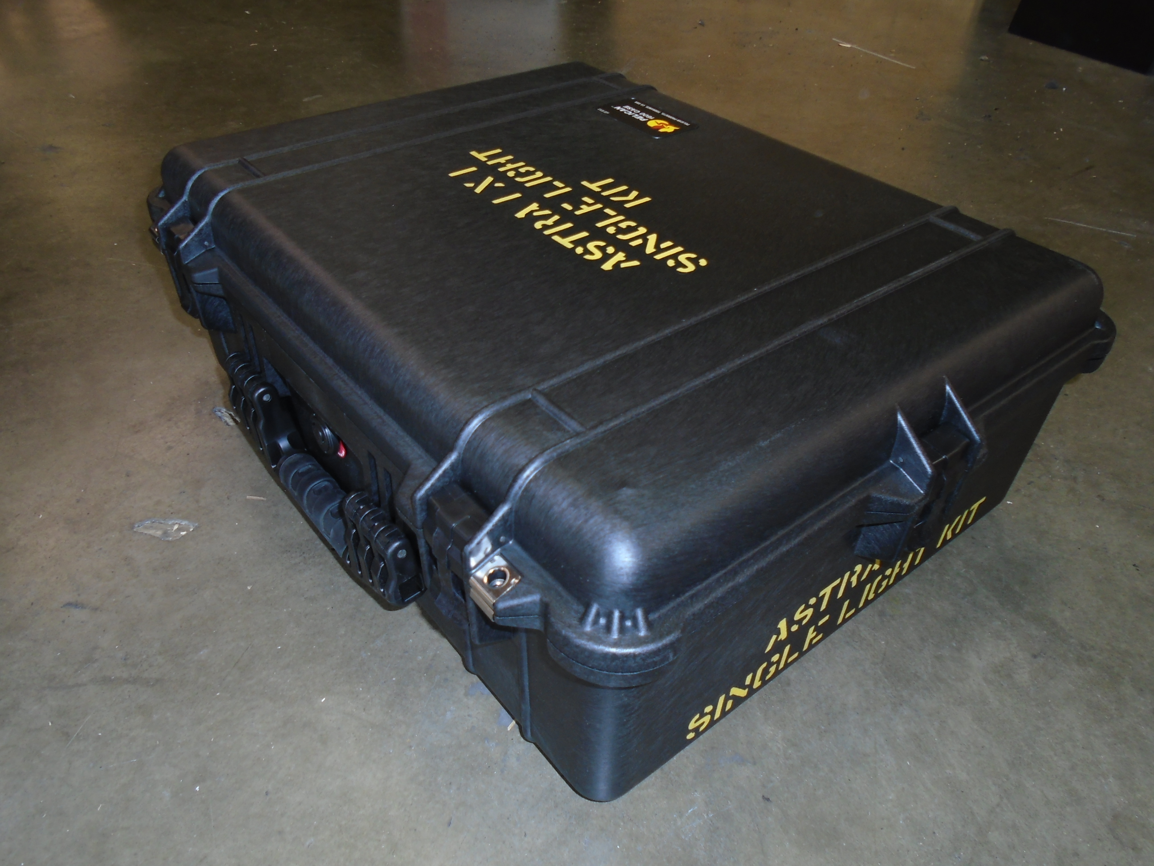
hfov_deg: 67.3
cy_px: 433
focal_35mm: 26
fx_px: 867
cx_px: 577
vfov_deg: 53.1
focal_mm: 4.6
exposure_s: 1/30
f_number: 3.2
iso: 100
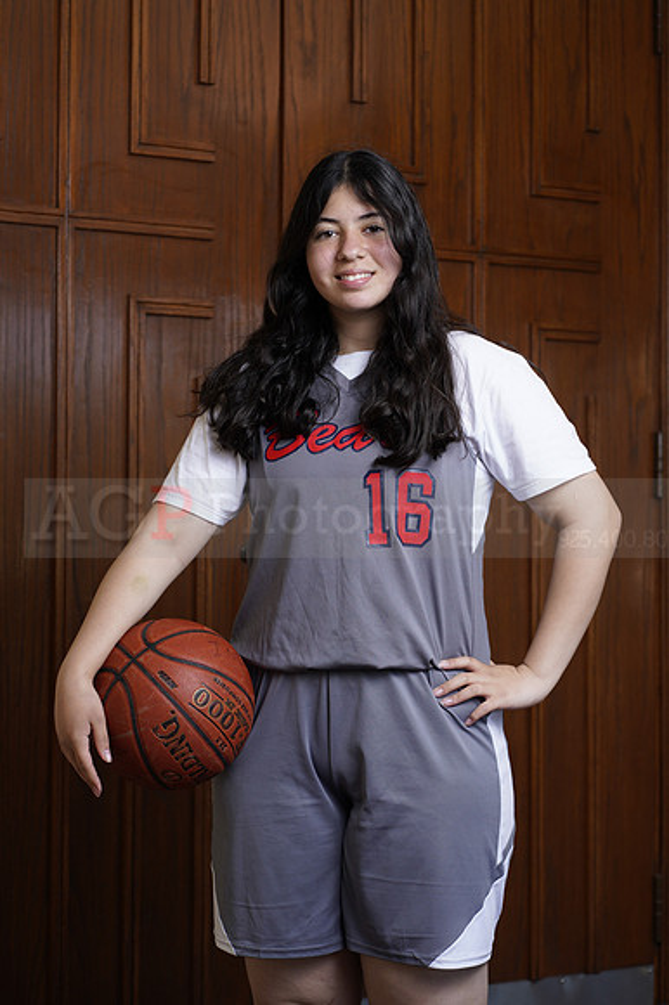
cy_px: 502
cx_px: 334
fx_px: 2372
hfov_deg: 16.1
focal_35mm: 85
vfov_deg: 23.9
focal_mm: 85
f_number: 5.6
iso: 200
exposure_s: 1/250
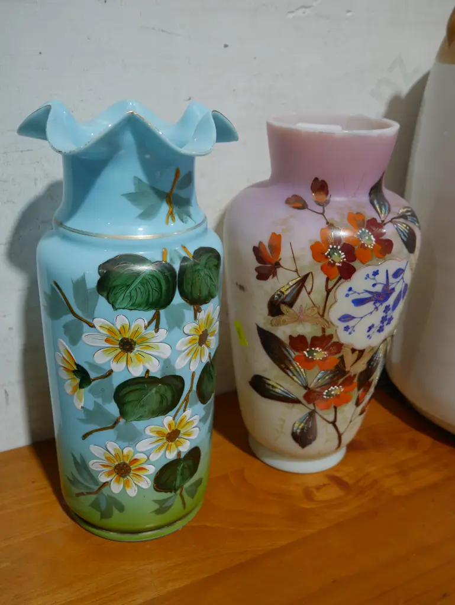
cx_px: 228
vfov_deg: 53.9
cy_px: 302
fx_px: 595
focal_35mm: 34
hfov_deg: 41.8
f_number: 4
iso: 250
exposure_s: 1/60
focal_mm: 17
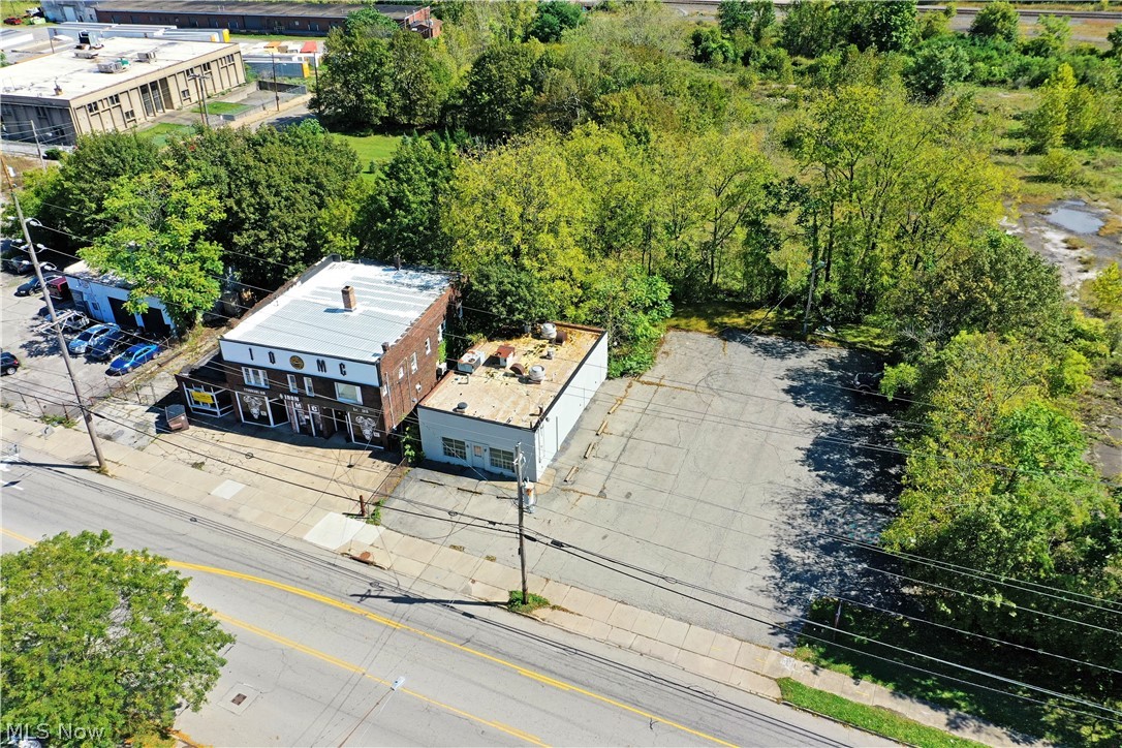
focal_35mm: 28
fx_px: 873
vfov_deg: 46.4
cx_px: 561
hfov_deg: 65.5
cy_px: 374
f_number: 5.6
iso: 100
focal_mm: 10.26
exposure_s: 1/400
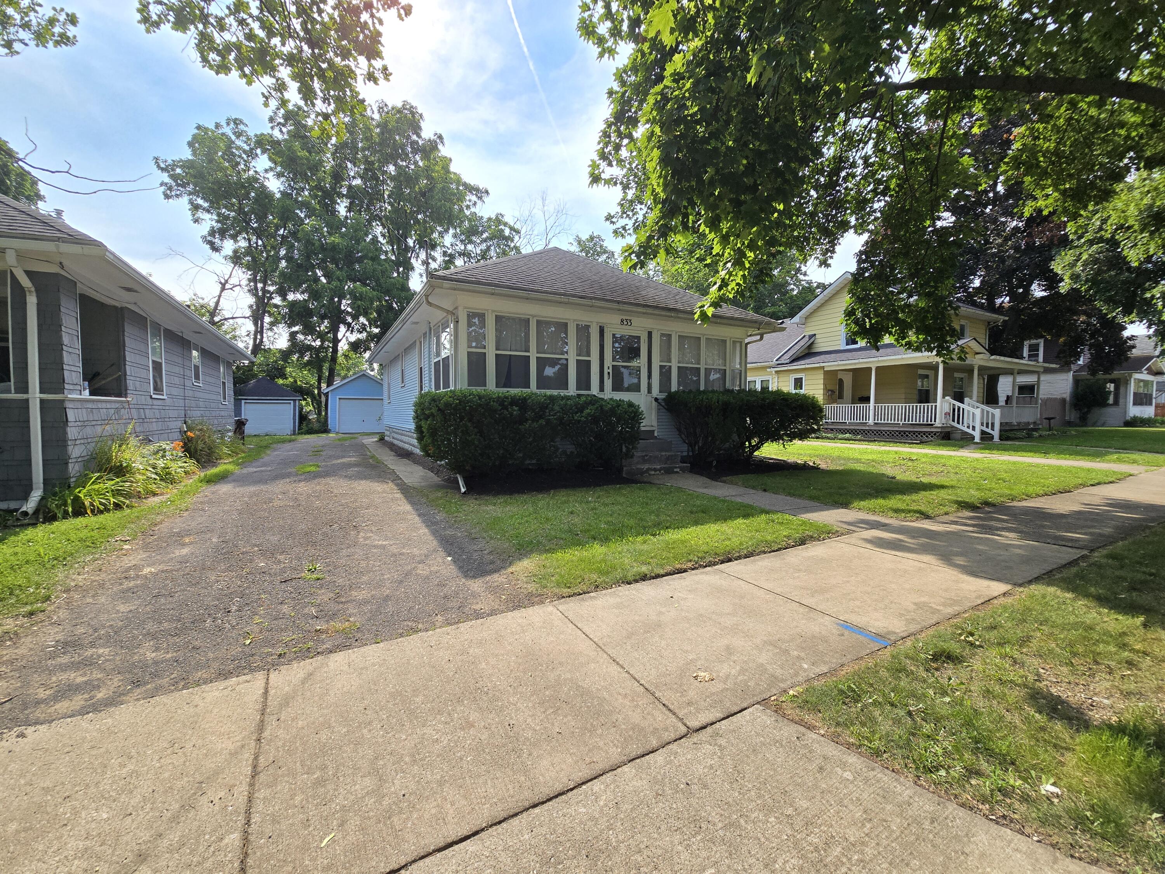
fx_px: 438
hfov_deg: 106.2
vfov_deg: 89.9
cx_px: 582
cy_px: 437
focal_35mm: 13
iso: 50
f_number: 2.2
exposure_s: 1/1090
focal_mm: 2.2
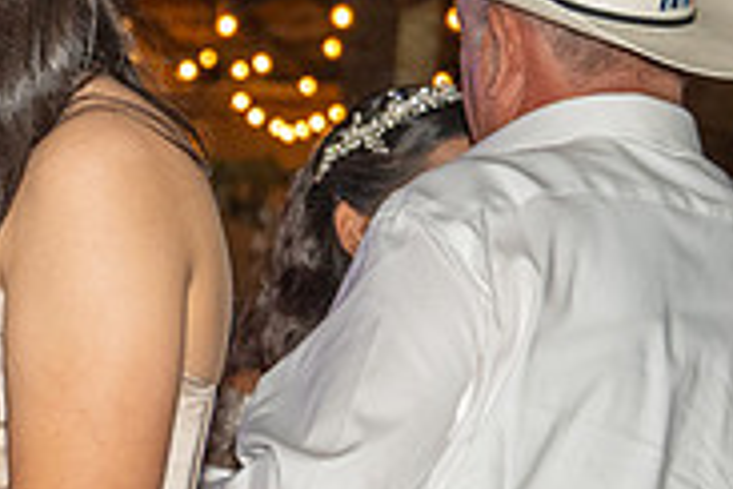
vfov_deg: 7.0
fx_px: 4011
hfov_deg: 10.1
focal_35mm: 197
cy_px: 287
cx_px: -348
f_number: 6
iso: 2000
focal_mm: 62
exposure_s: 1/200
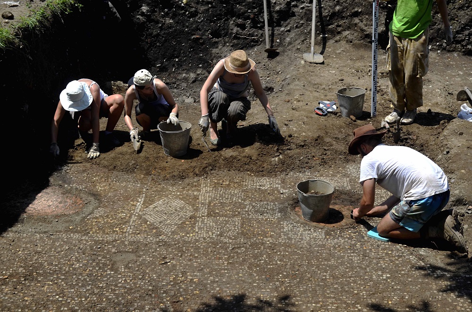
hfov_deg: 33.5
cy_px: 156
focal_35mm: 60
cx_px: 236
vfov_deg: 22.5
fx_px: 785
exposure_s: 1/320
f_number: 9
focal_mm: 40
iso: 100
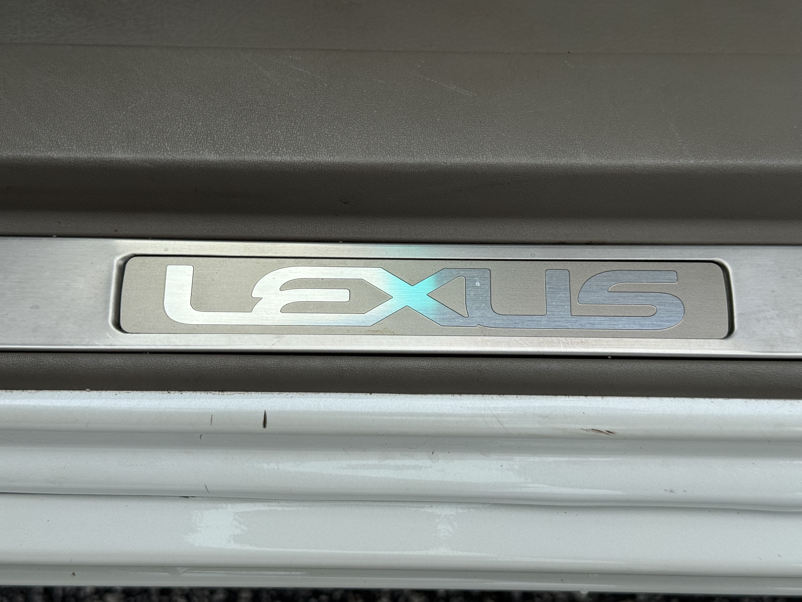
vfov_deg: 30.3
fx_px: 1112
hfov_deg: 39.7
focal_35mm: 48
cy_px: 301
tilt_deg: -60.7
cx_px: 401
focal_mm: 6.76
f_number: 1.78
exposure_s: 1/3096
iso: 64
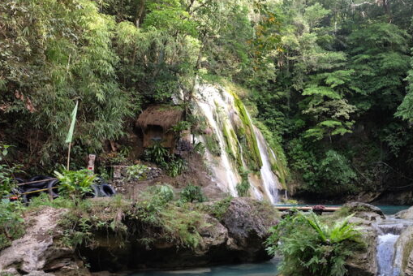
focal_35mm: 44
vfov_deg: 30.4
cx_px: 262
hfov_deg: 44.1
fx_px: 505
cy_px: 181
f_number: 4
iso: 250
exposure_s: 1/60
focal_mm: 21.1
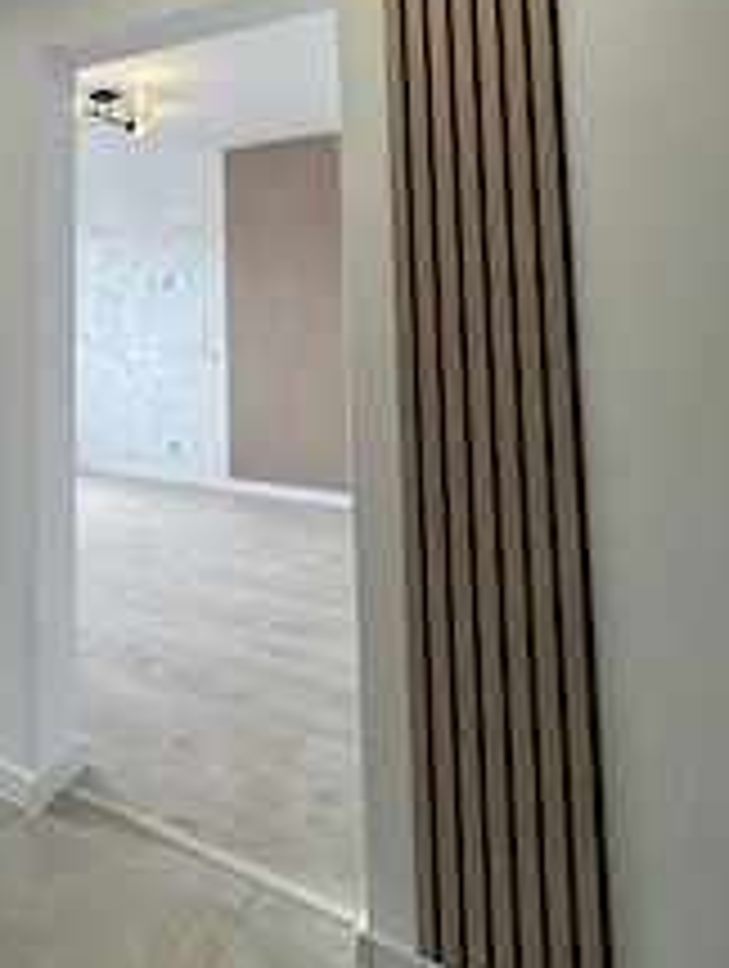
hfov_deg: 49.2
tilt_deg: +5.5
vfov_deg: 63.9
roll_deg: -0.5
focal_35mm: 26
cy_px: 261
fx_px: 728
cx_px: 117
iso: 40
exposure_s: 1/132
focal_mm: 2.22
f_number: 2.2
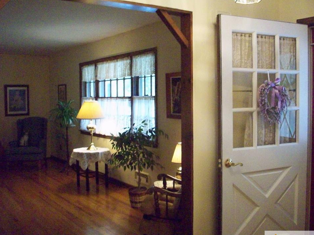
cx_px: 162
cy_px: 124
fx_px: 363
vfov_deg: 35.9
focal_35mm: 40
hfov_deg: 46.8
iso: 763
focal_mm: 6.2
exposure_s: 1/64
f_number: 2.8
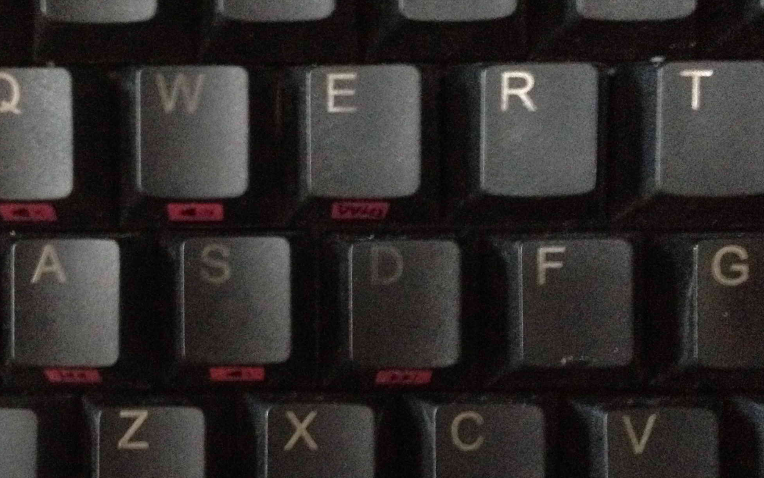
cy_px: 303
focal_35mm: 62
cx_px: 241
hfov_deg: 32.6
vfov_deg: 20.9
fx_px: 1291
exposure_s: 1/15
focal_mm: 4.28
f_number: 2.4
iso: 800
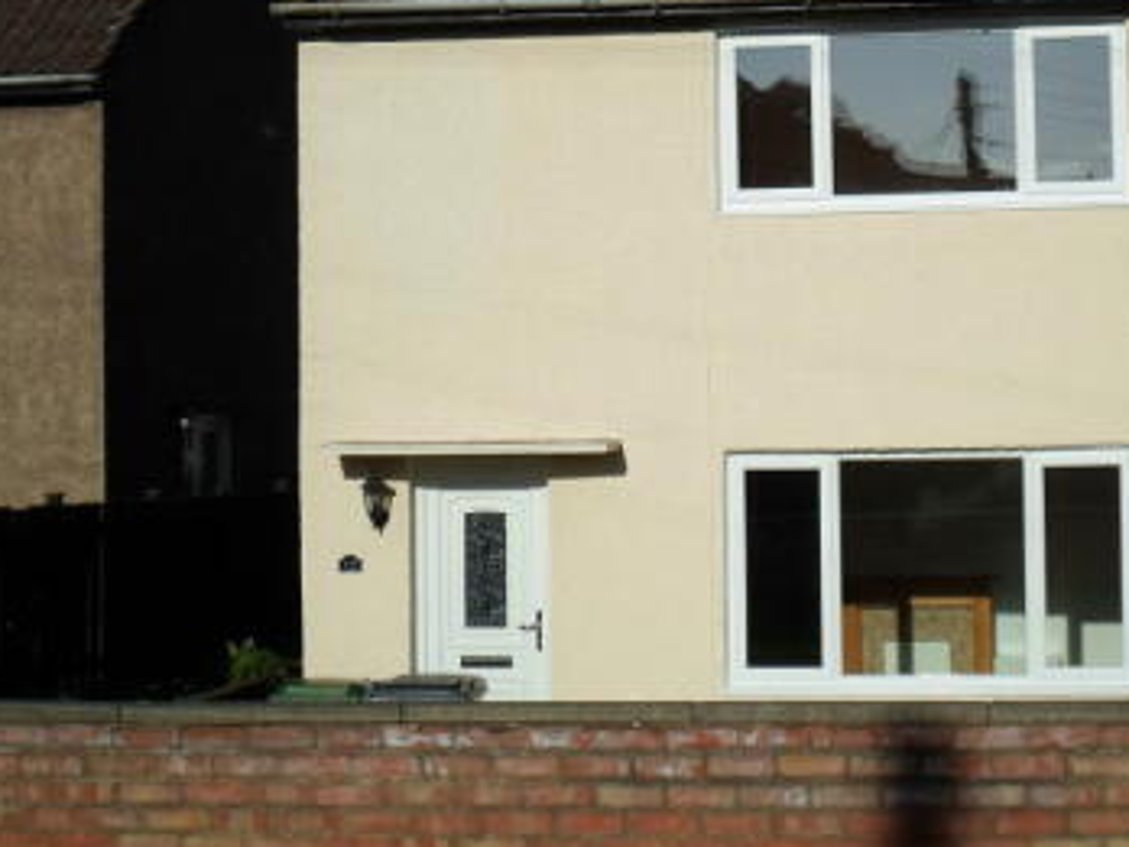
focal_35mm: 72
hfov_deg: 26.7
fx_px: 2348
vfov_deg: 20.4
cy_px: 297
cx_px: 822
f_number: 3.2
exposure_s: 1/1500
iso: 80
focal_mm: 7.8
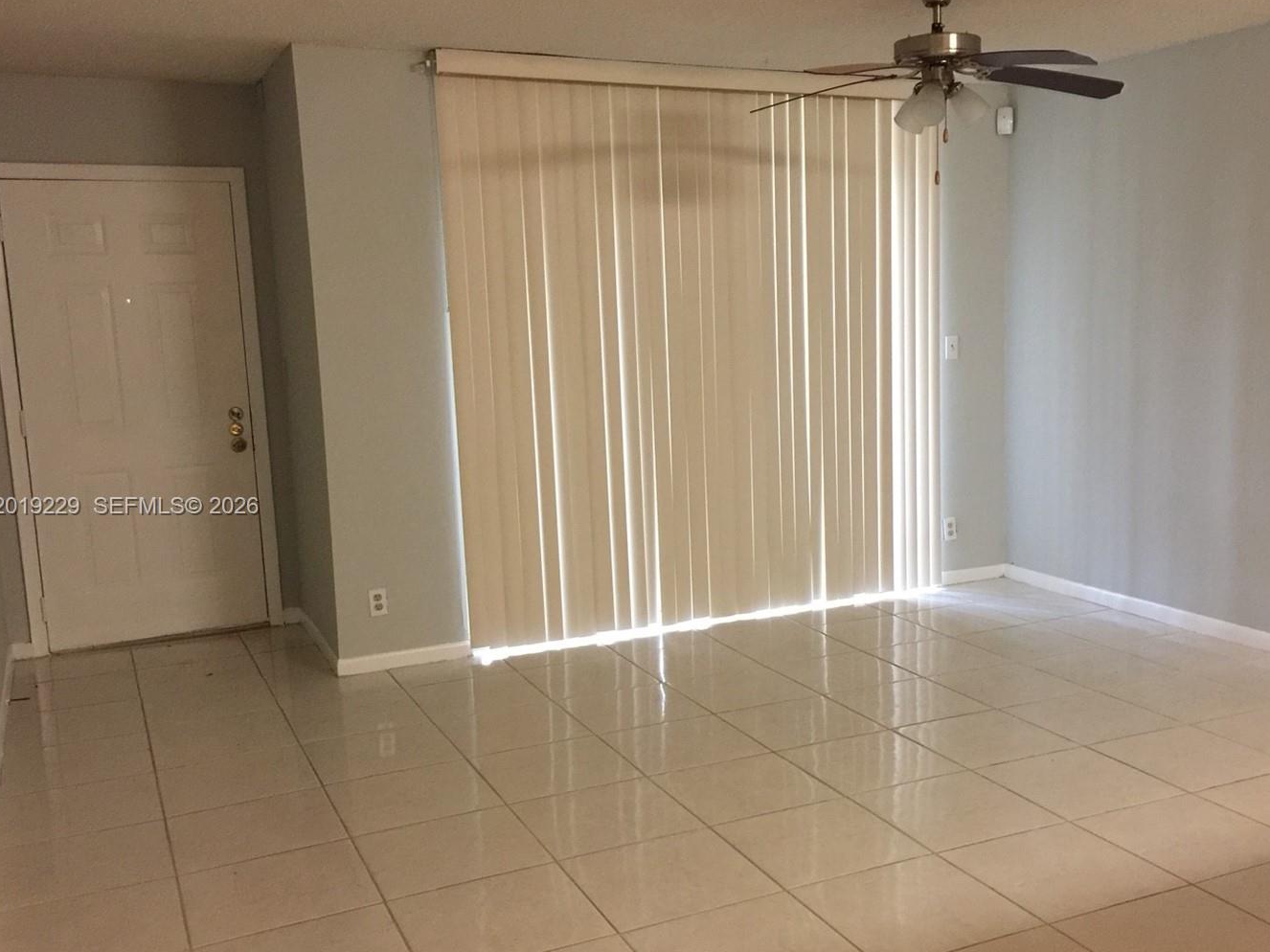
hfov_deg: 52.4
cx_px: 727
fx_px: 1284
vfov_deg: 40.7
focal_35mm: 35
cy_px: 508
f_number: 2.2
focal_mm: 4.15
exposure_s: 1/10
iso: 125
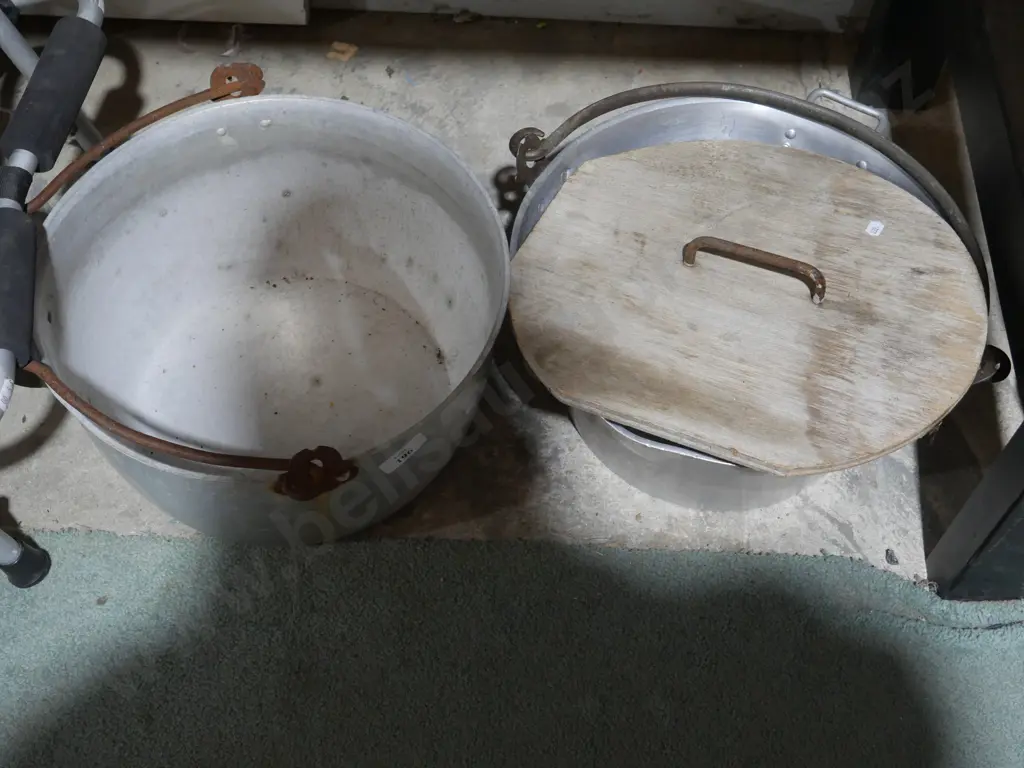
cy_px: 384
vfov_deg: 30.3
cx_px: 512
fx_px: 1420
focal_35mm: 48
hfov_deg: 39.7
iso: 1000
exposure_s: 1/60
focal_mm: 24
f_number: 5.2
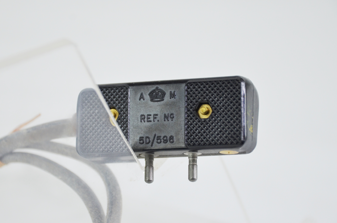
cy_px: 109
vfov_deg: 9.2
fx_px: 1392
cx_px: 156
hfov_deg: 13.8
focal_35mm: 149
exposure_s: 1/250
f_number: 5.6
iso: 560
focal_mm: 90
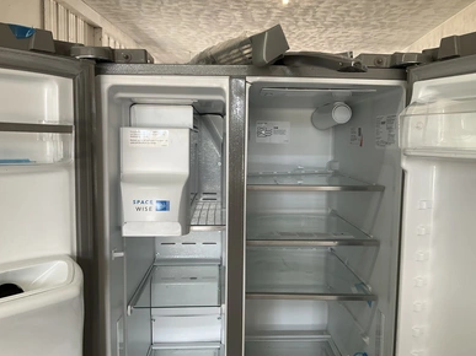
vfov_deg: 46.8
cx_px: 245
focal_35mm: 30
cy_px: 179
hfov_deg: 60.0
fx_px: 412
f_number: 1.8
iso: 50
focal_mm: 3
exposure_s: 1/120
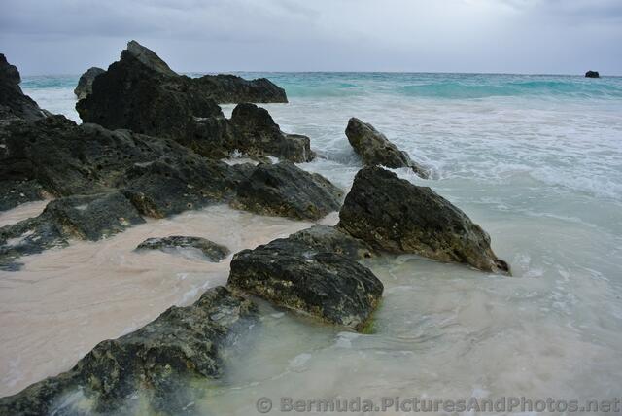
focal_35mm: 27
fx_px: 467
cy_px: 208
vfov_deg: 48.0
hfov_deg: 67.3
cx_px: 311
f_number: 4.5
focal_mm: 10
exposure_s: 1/400
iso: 100
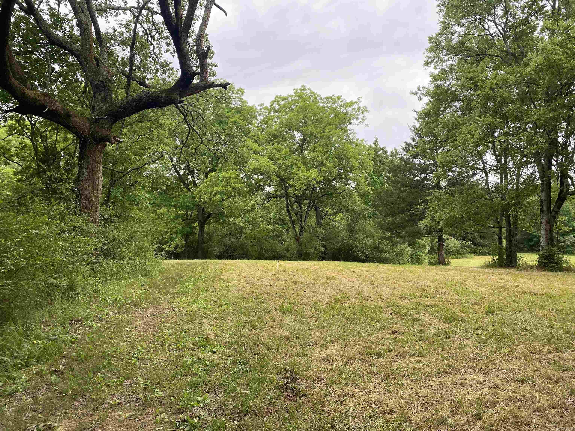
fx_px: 432
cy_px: 216
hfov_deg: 67.3
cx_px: 288
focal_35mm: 26
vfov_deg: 53.1
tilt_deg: +0.5
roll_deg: +0.5
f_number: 1.8
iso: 32
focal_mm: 4.25
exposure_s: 1/693
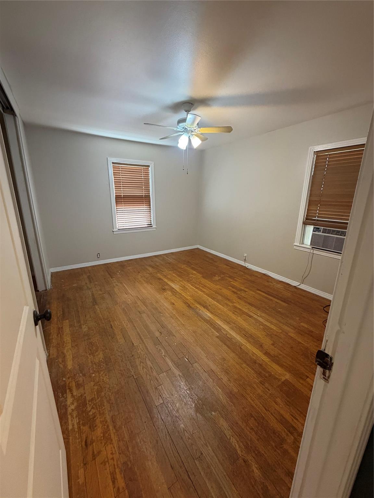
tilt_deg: -15.3
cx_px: 187
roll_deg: -0.3
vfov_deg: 102.1
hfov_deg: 85.7
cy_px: 249
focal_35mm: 14
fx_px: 202
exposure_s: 1/60
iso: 320
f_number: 2.2
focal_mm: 2.22
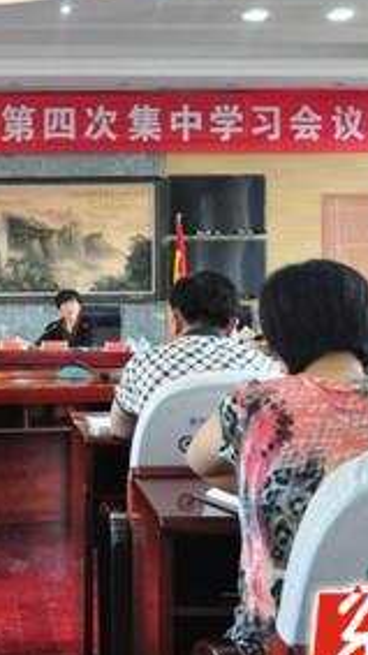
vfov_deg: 31.4
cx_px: -7
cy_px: 314
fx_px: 1163
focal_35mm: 67
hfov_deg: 17.5
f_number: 3.8
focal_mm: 22
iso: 1250
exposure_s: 1/30
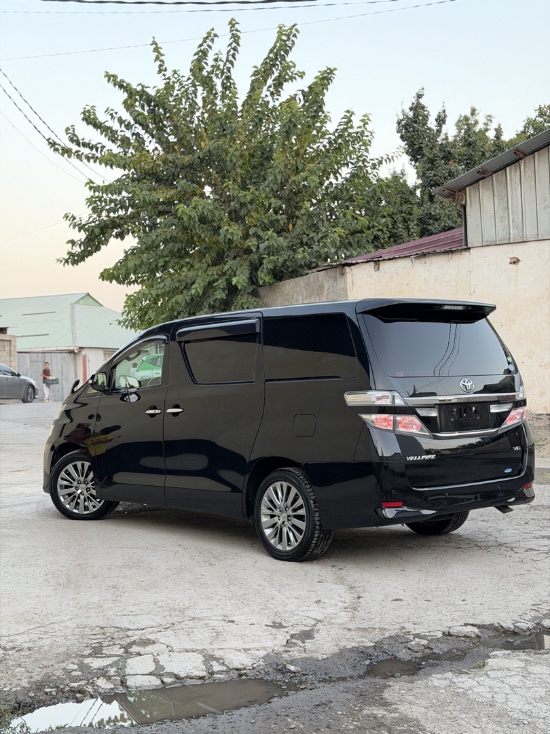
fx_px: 1017
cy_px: 367
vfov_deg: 39.7
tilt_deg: +0.4
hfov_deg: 30.3
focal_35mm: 48
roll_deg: +1.8
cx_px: 275
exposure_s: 1/80
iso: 200
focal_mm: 6.76
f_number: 1.78
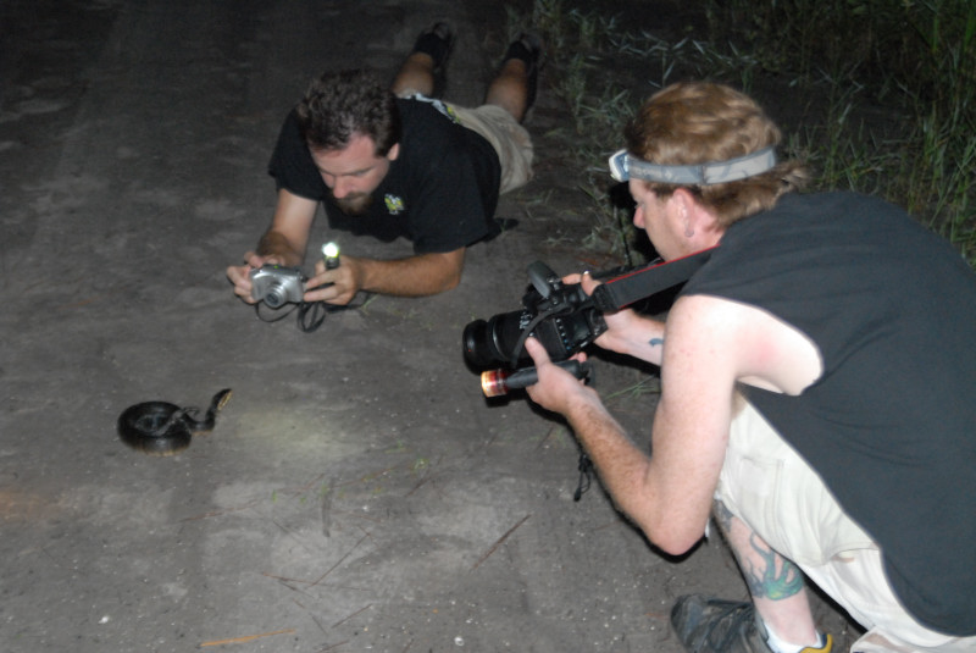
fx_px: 1628
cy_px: 326
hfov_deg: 33.4
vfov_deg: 22.7
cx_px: 488
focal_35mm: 60
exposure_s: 1/80
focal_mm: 40
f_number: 2.8
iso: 1100
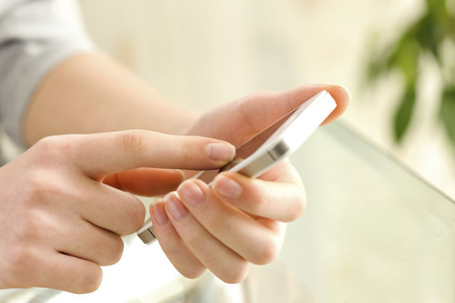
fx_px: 1327
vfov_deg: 13.0
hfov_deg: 19.5
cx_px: 228
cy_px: 152
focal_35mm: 105
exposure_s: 1/50
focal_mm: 105
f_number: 5.6
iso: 1600
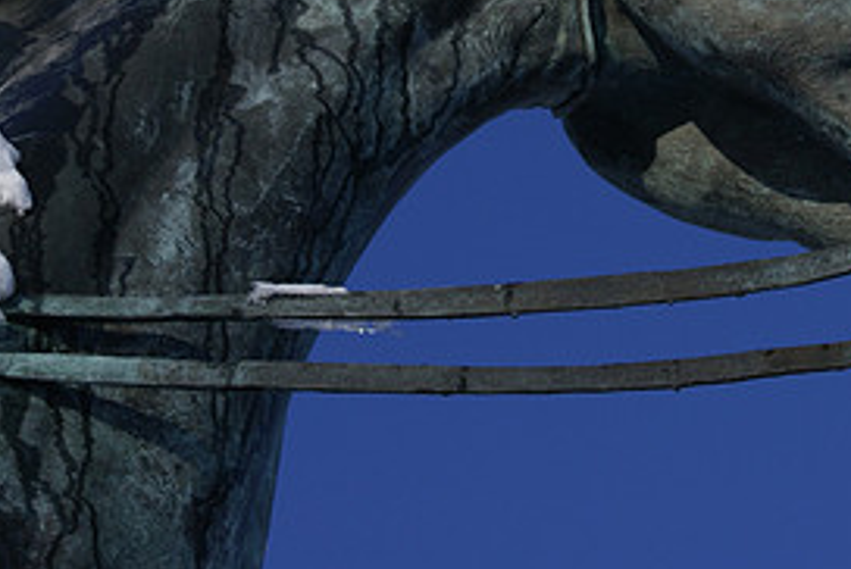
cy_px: -19
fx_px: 5301
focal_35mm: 224
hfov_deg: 9.1
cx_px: 829
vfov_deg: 6.1
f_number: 9
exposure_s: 1/250
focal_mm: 70
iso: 100
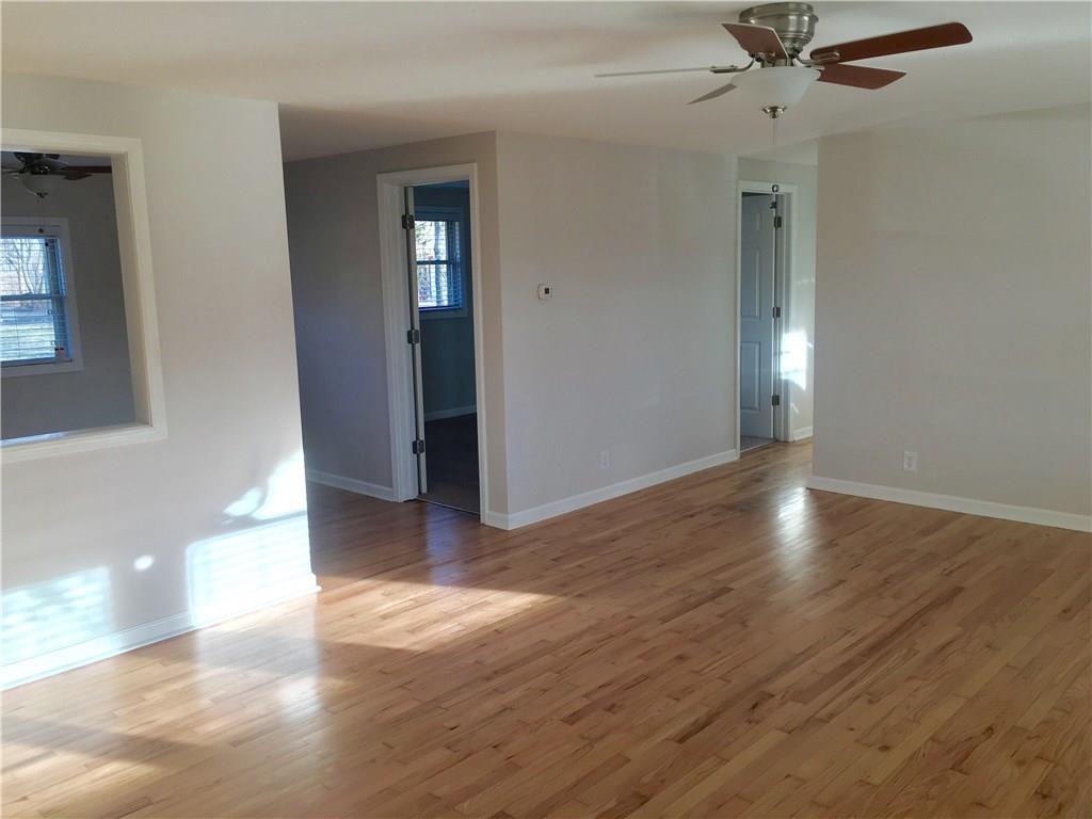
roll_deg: +1.6
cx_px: 546
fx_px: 915
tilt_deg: -6.9
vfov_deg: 48.2
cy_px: 410
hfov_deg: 61.7
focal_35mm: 29
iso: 32
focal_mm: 4.15
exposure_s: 1/60
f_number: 2.2
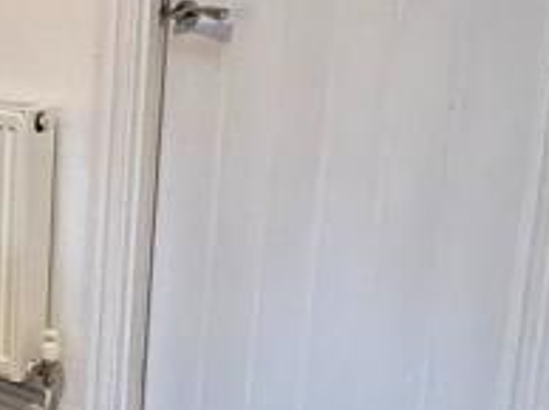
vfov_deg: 19.8
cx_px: -323
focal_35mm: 74
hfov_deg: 21.2
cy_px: 156
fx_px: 1172
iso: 250
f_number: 2.2
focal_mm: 2.22
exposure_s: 1/99
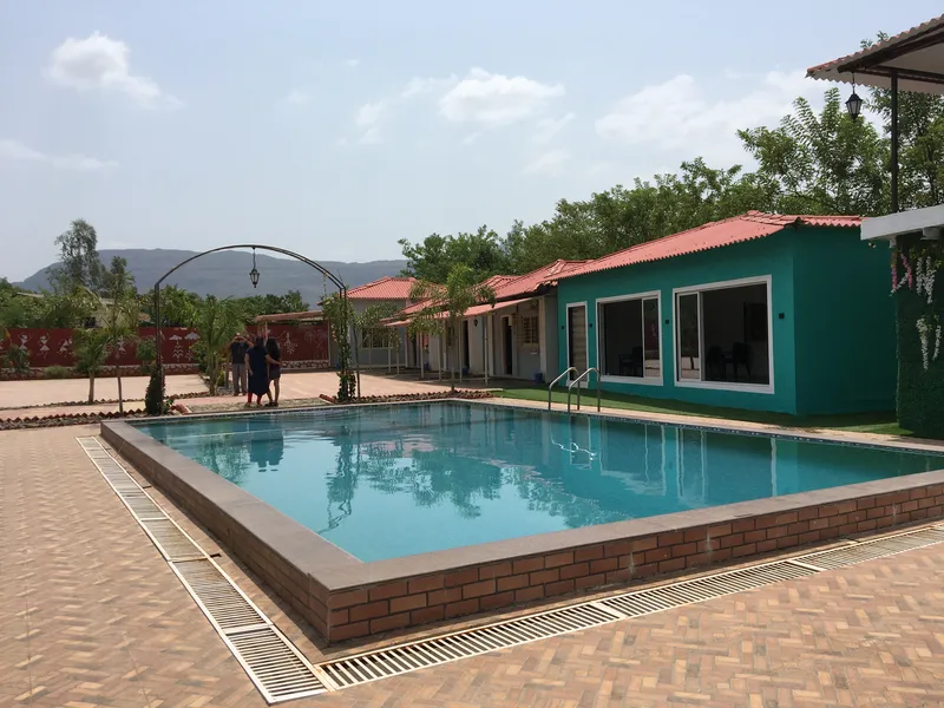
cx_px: 472
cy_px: 354
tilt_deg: -0.2
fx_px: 791
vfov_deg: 48.2
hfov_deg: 61.7
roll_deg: +2.7
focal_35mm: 29
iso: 25
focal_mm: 4.15
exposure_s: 1/3205
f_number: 2.2
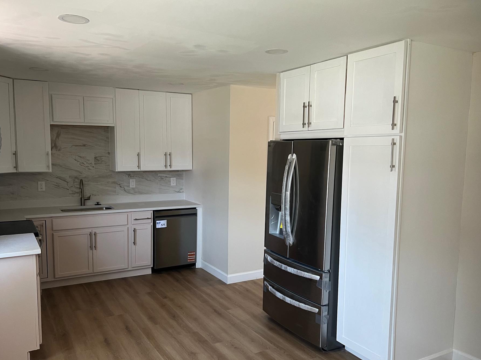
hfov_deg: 60.0
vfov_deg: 46.8
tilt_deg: -6.2
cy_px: 190
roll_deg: -0.1
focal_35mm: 30
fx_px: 417
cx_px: 237
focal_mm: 5.7
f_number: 1.5
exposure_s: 1/60
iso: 80
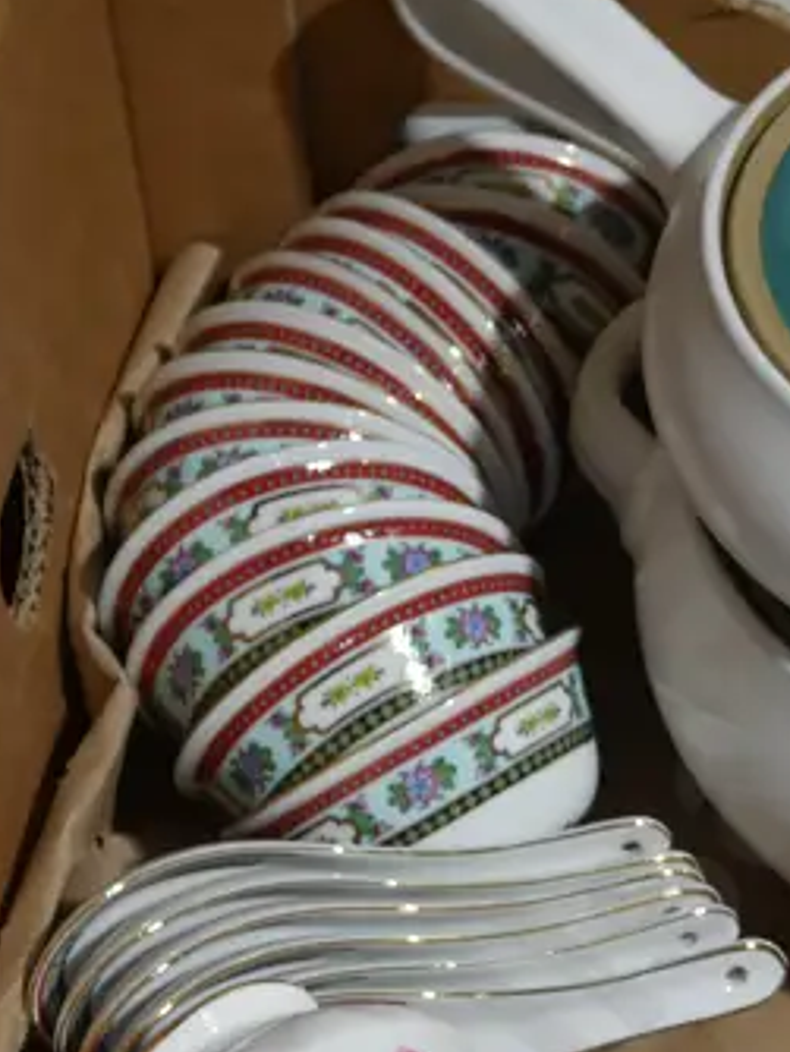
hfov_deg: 14.8
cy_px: 630
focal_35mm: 98
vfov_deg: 20.0
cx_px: 861
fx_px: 2978
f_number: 3.6
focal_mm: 16
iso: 250
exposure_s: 1/60
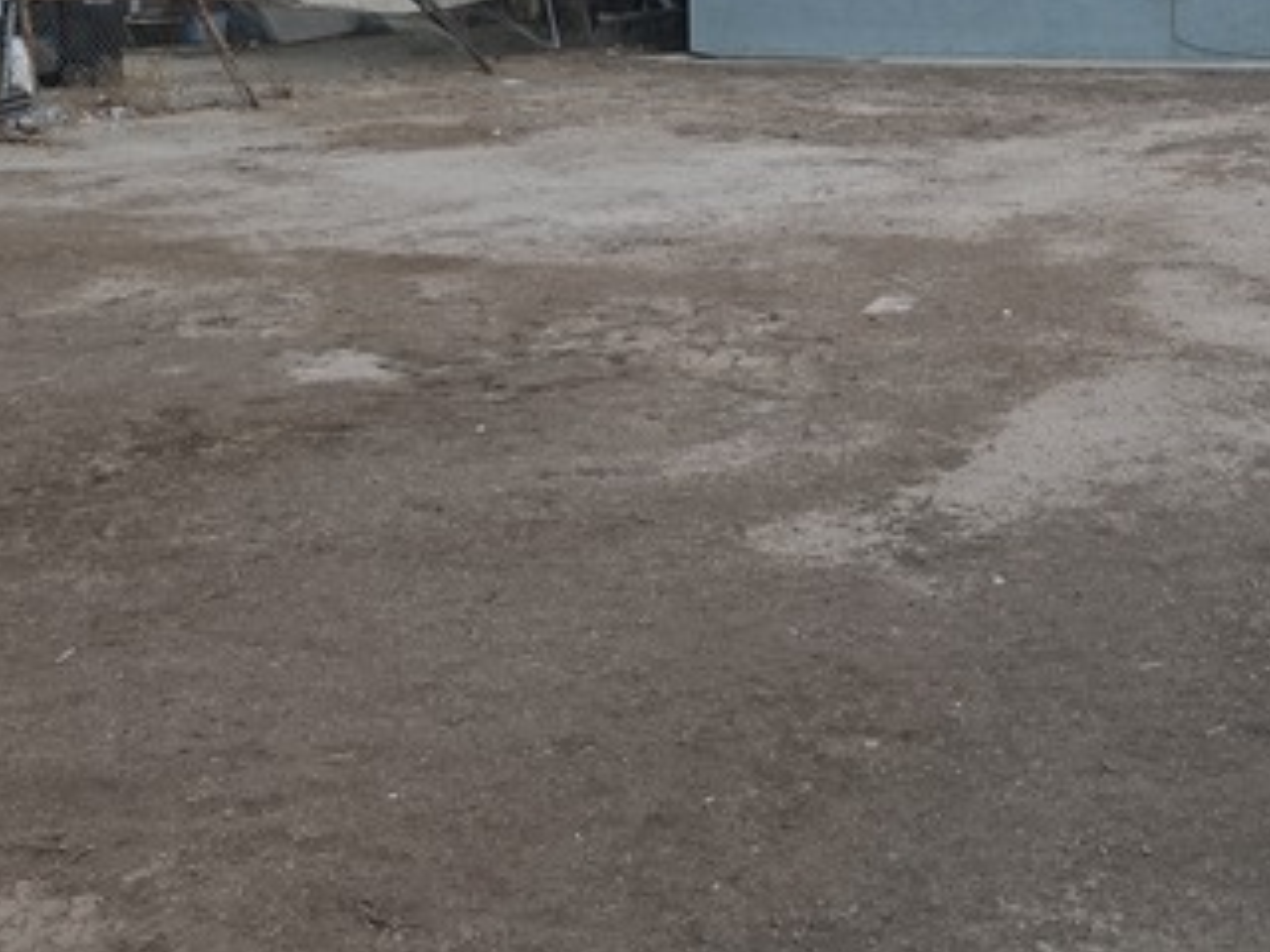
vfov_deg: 29.0
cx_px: 1030
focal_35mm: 48
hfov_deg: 38.1
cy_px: 83
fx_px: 1761
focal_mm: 6.3
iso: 250
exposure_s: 1/120
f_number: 1.7
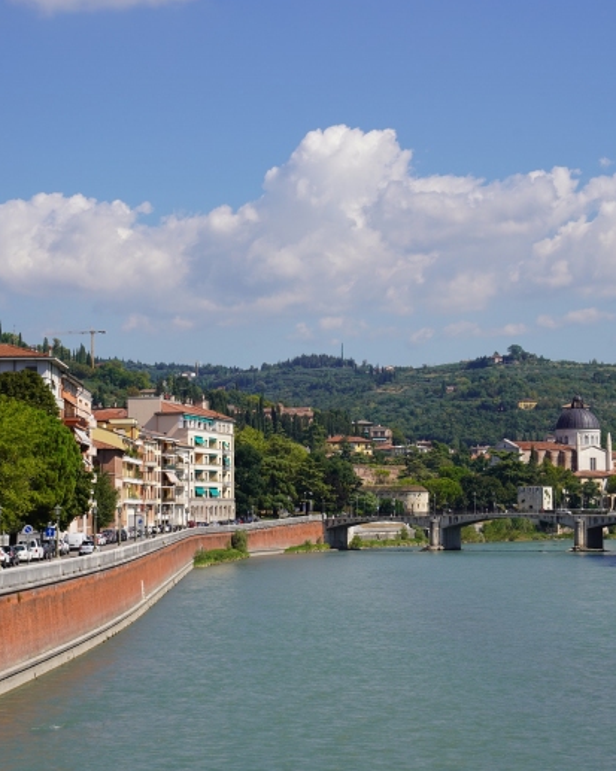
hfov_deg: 16.5
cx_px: 315
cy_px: 396
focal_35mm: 93
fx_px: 2121
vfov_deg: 20.6
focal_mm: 64
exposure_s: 1/200
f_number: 10
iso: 100
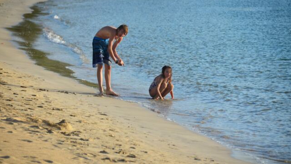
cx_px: 145
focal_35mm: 315
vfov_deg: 3.9
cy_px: 80
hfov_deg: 6.9
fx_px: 2430
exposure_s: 1/400
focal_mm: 200
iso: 200
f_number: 6.3
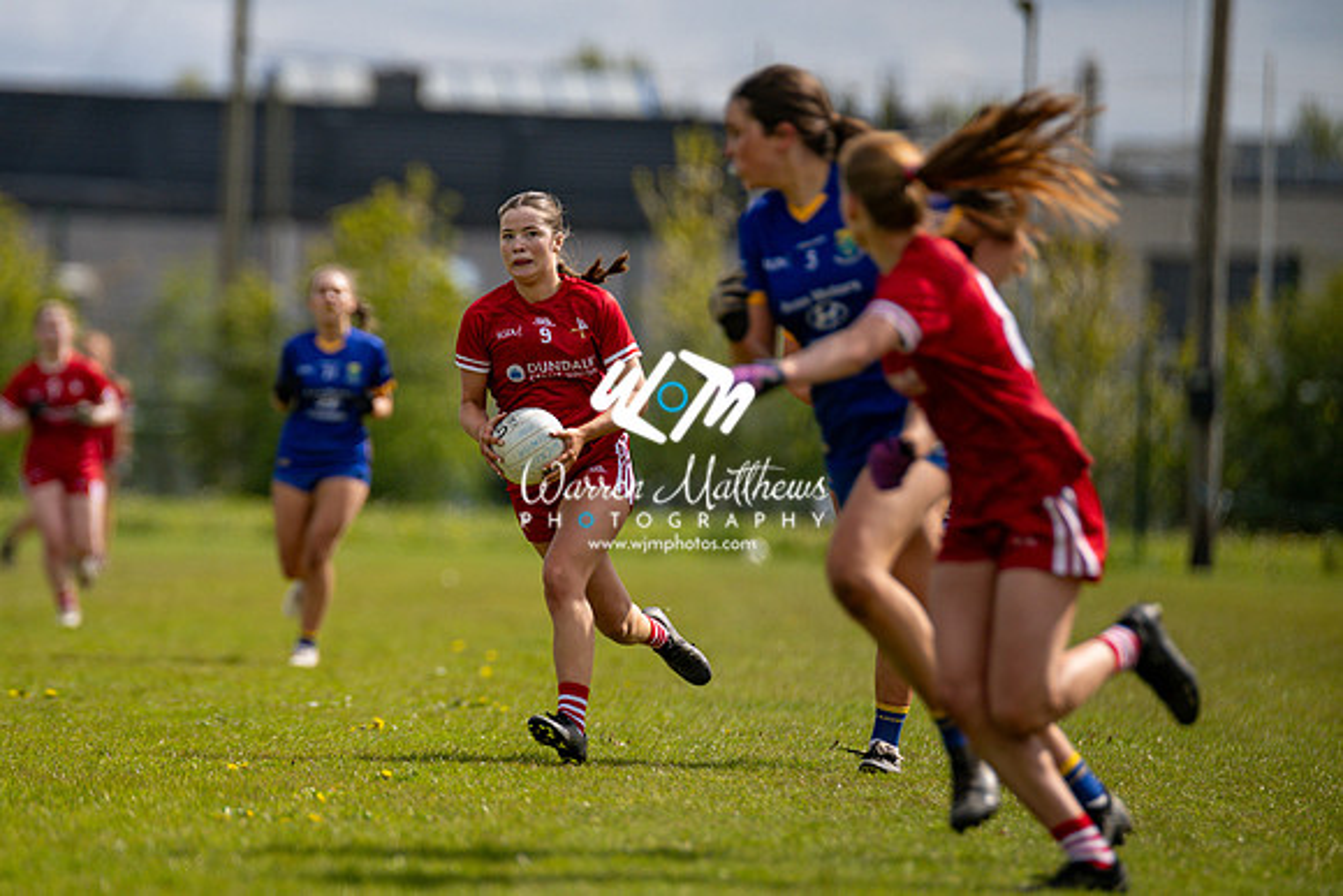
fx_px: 14907
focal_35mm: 400
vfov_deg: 3.4
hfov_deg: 5.2
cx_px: 449
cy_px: 448
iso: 220
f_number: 2.8
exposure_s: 1/6400
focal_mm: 300
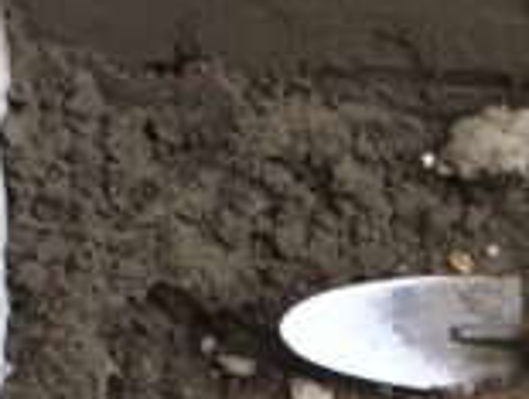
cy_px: 815
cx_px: 666
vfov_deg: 7.5
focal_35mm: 191
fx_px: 2926
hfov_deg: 10.1
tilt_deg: -50.3
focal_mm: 4.15
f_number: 2.2
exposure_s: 1/43
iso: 25
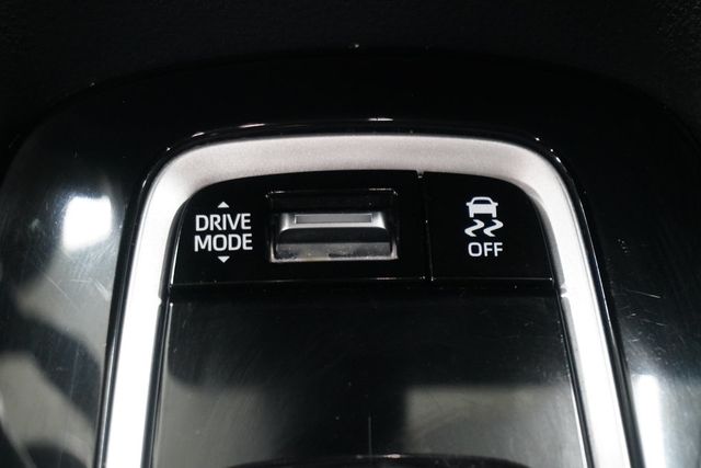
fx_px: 1461
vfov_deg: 18.2
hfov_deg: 27.0
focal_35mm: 75
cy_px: 234
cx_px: 350
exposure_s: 1/80
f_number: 5.6
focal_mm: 50
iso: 6400
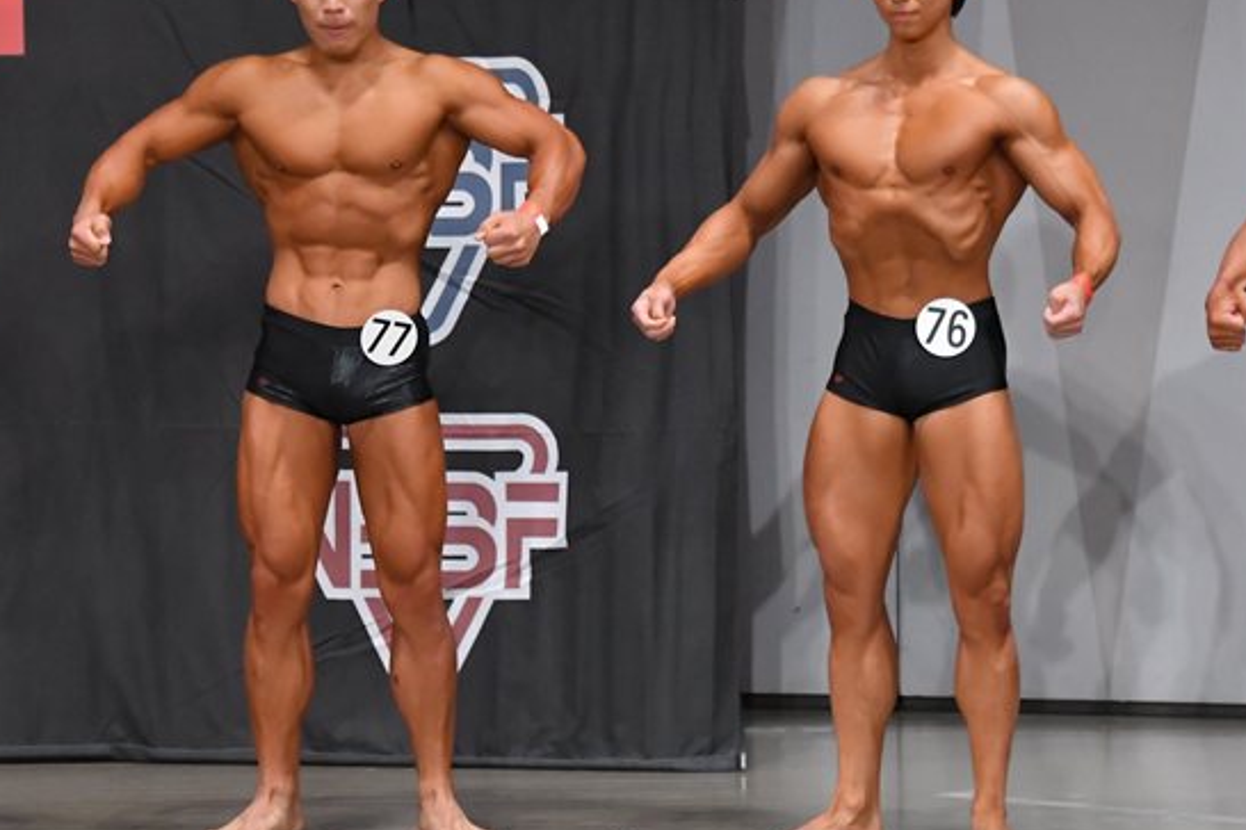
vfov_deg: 4.5
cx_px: 483
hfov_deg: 6.7
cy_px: 374
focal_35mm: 308
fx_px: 10659
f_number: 5.6
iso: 5000
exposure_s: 1/400
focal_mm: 145
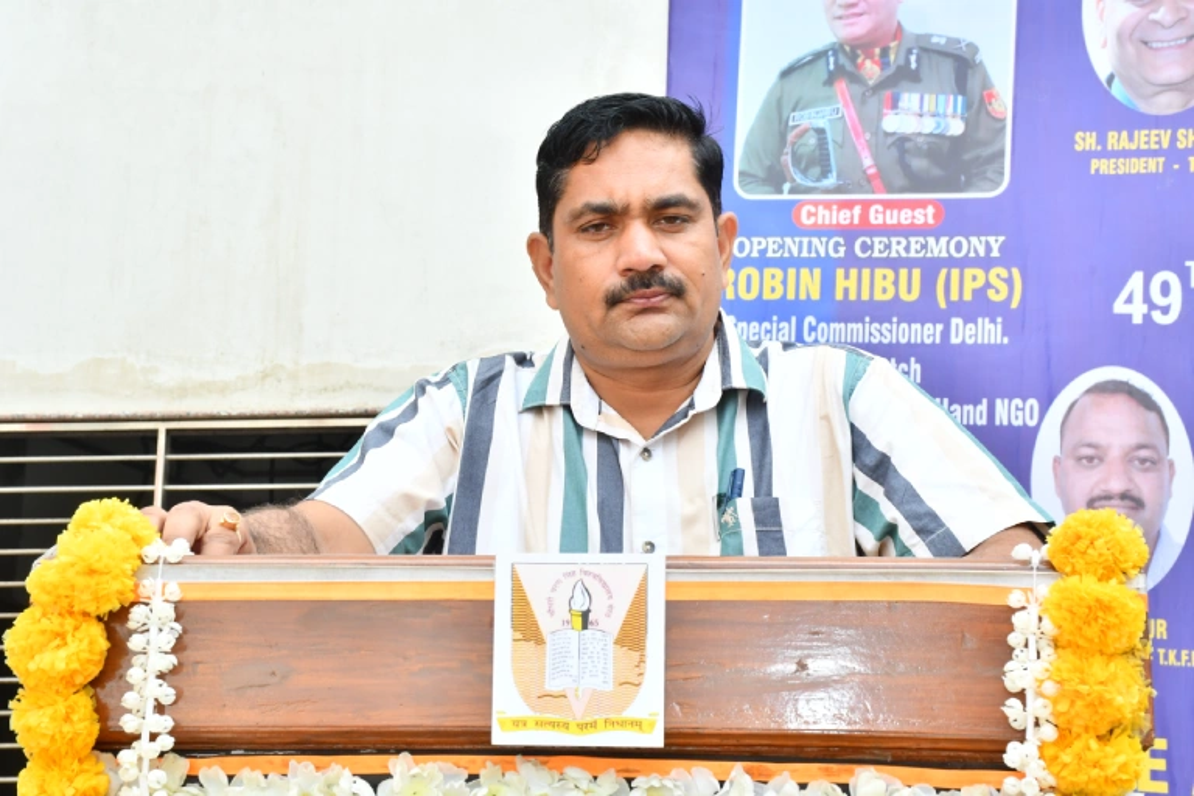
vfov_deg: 18.9
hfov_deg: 28.1
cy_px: 398
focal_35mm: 72
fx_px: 2388
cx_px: 597
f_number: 14
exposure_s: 1/125
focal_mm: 48
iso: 640
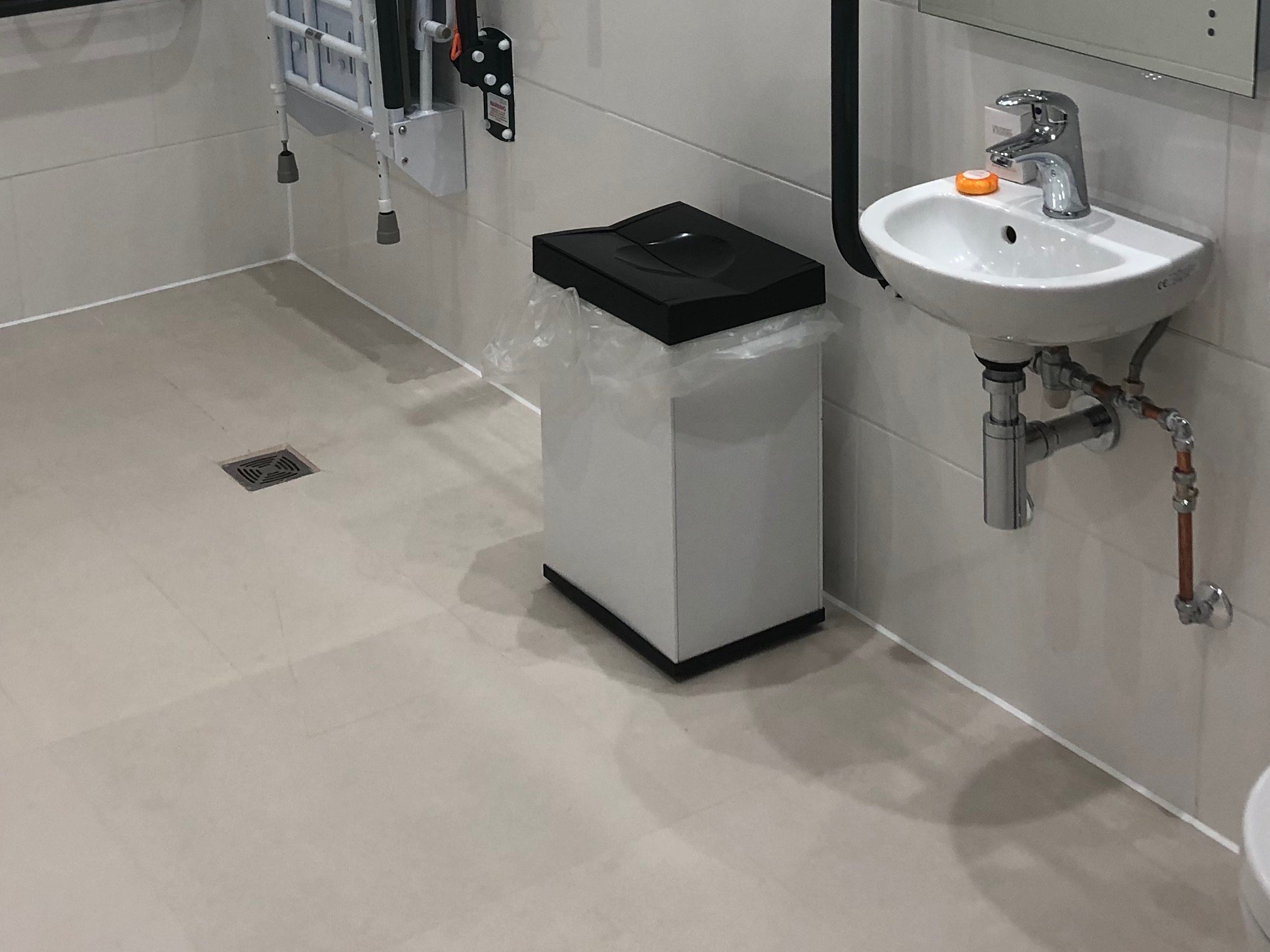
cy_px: 18
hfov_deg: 34.3
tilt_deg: -12.5
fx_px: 2055
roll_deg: +0.5
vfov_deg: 25.0
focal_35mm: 56
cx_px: 588
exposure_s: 1/50
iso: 32
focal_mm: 3.99
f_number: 1.8
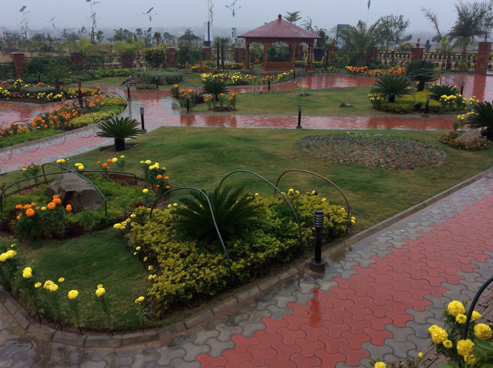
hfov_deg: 56.9
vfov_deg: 44.1
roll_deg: +0.2
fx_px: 455
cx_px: 246
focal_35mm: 32
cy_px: 184
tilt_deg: -15.7
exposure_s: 1/142
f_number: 2.4
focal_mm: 3.3
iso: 32
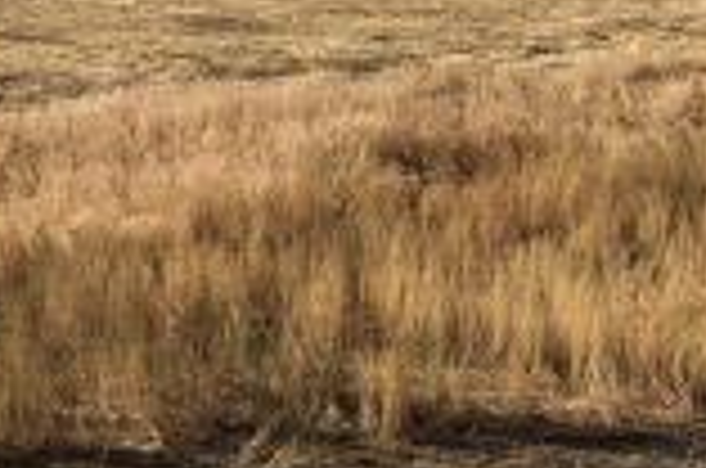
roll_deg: -0.3
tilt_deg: +0.3
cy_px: -346
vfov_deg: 10.8
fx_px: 2329
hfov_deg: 17.2
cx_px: 364
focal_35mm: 119
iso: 25
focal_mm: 4
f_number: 1.8
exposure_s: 1/2667
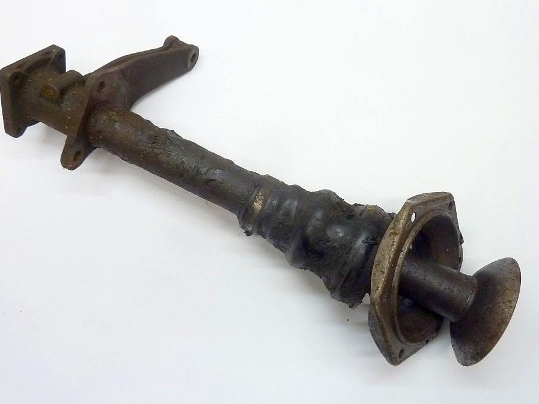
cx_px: 259
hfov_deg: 67.3
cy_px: 202
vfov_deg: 53.1
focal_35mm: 26
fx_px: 405
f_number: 3.3
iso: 320
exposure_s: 1/30
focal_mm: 4.1
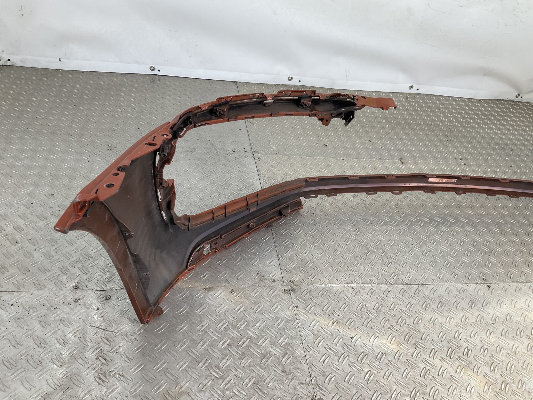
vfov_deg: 48.2
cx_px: 266
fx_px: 447
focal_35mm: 29
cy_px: 200
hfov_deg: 61.7
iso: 16
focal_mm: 3
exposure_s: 1/126
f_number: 1.8
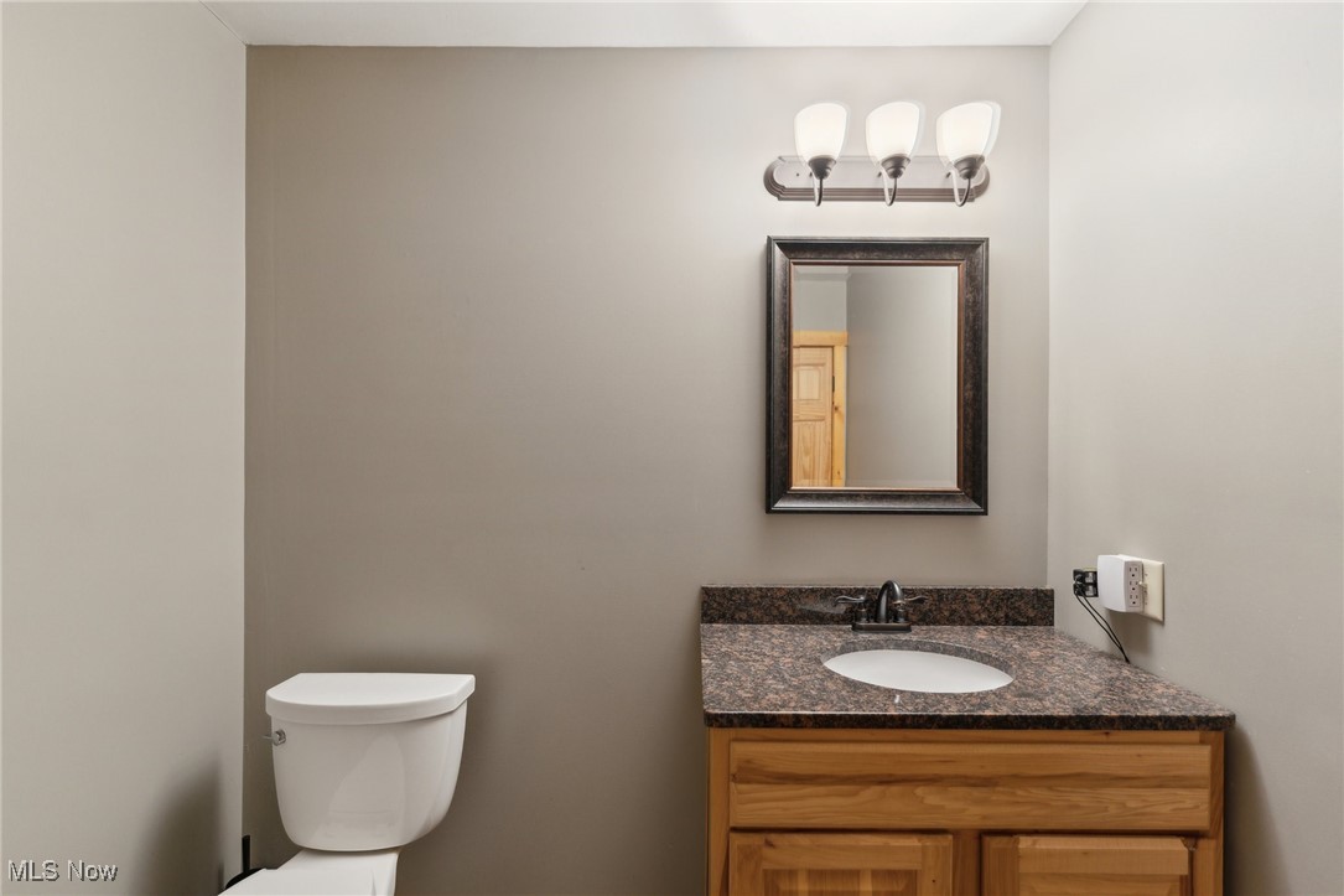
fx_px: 523
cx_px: 672
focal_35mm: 14
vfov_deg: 81.2
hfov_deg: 104.3
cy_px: 448
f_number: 2.8
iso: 640
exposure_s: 1/25
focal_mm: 14
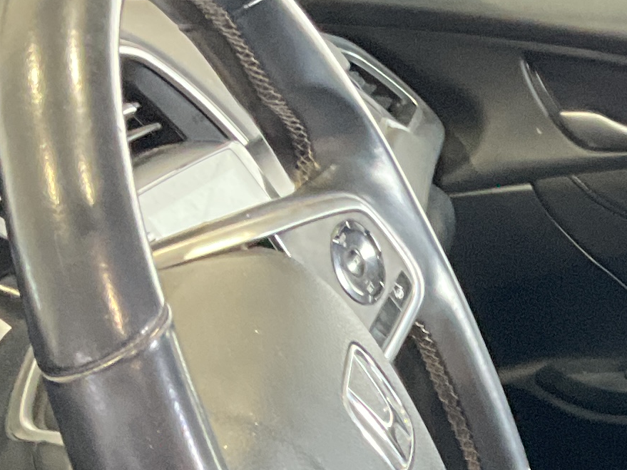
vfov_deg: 10.6
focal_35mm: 133
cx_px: 899
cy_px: 772
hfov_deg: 14.0
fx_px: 2409
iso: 320
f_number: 1.8
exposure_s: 1/43
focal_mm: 3
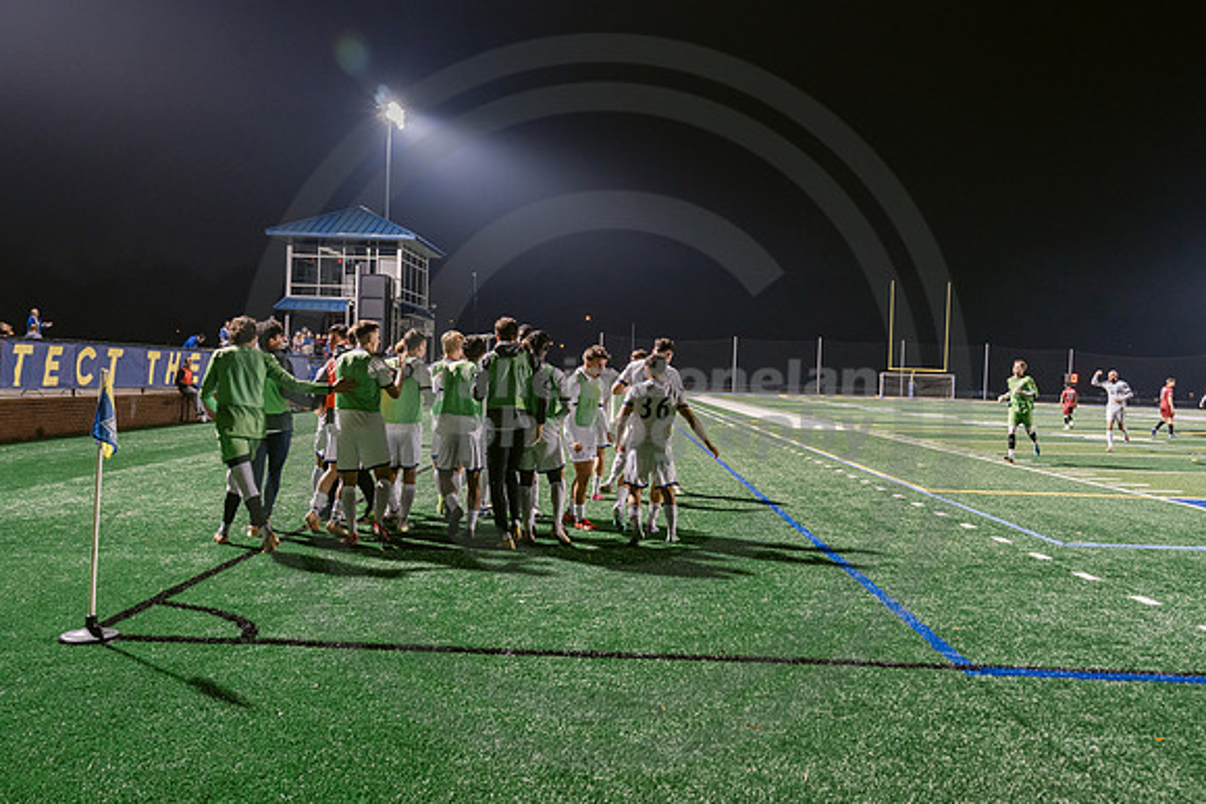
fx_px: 1072
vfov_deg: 41.1
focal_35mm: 32
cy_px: 402
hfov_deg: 58.7
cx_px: 603
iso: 2500
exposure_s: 1/80
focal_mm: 32
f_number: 4
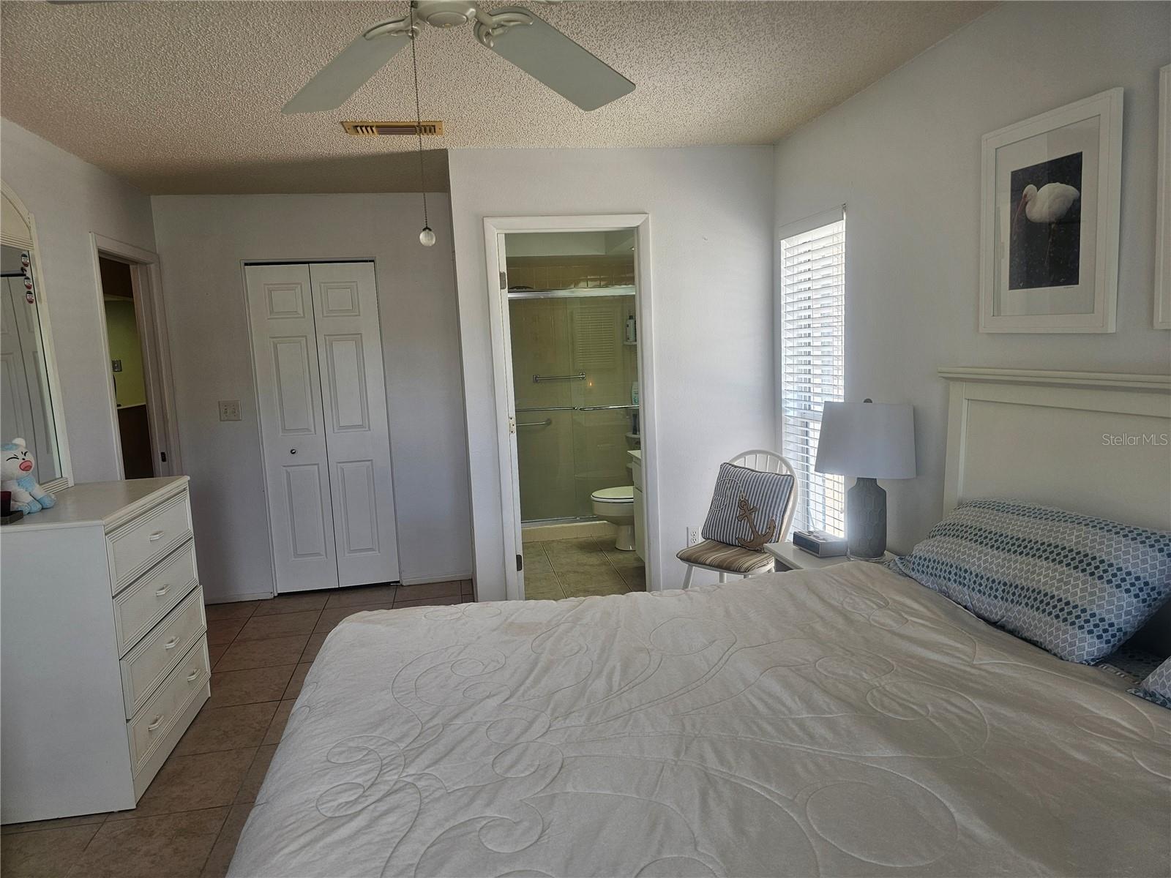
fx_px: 778
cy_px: 439
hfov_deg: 73.9
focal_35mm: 23
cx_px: 586
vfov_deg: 58.9
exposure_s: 1/120
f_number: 1.7
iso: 50
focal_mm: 6.3
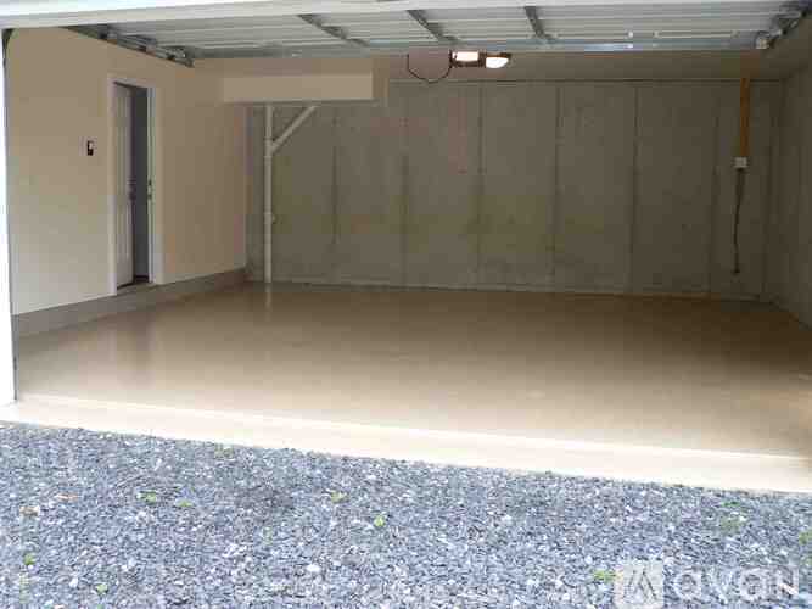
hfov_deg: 51.4
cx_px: 406
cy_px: 304
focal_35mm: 36
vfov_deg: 39.6
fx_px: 844
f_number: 2.8
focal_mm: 6
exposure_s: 1/60
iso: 80
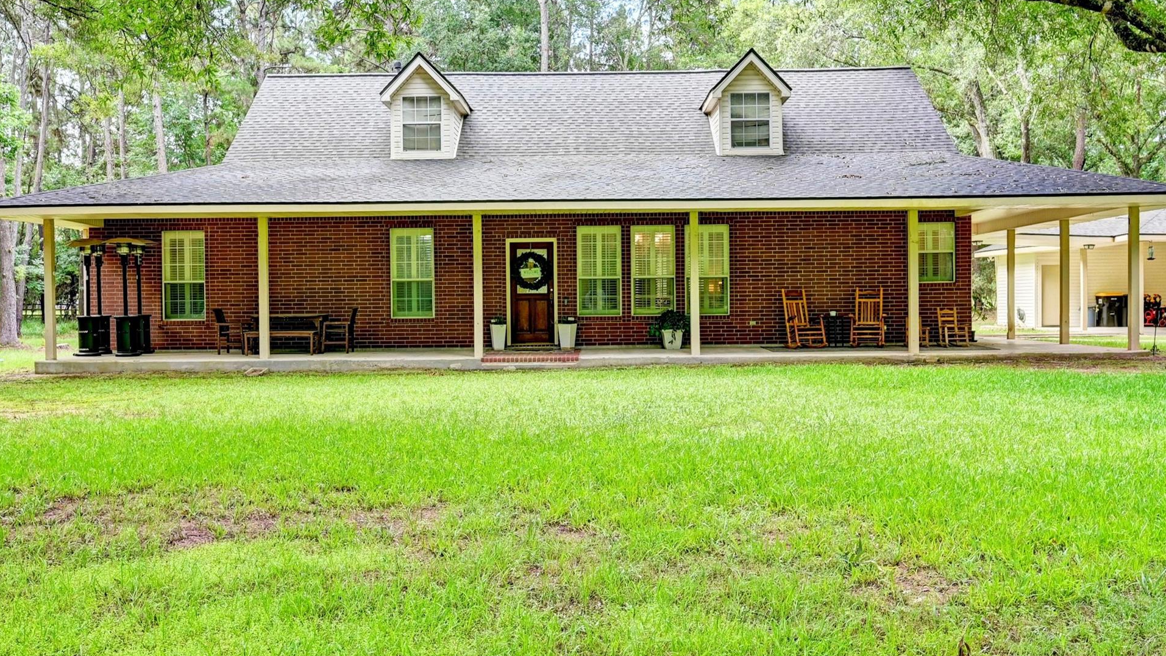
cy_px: 320
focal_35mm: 37
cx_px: 572
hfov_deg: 54.0
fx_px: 1144
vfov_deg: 32.0
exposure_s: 1/60
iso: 400
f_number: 8
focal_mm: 22
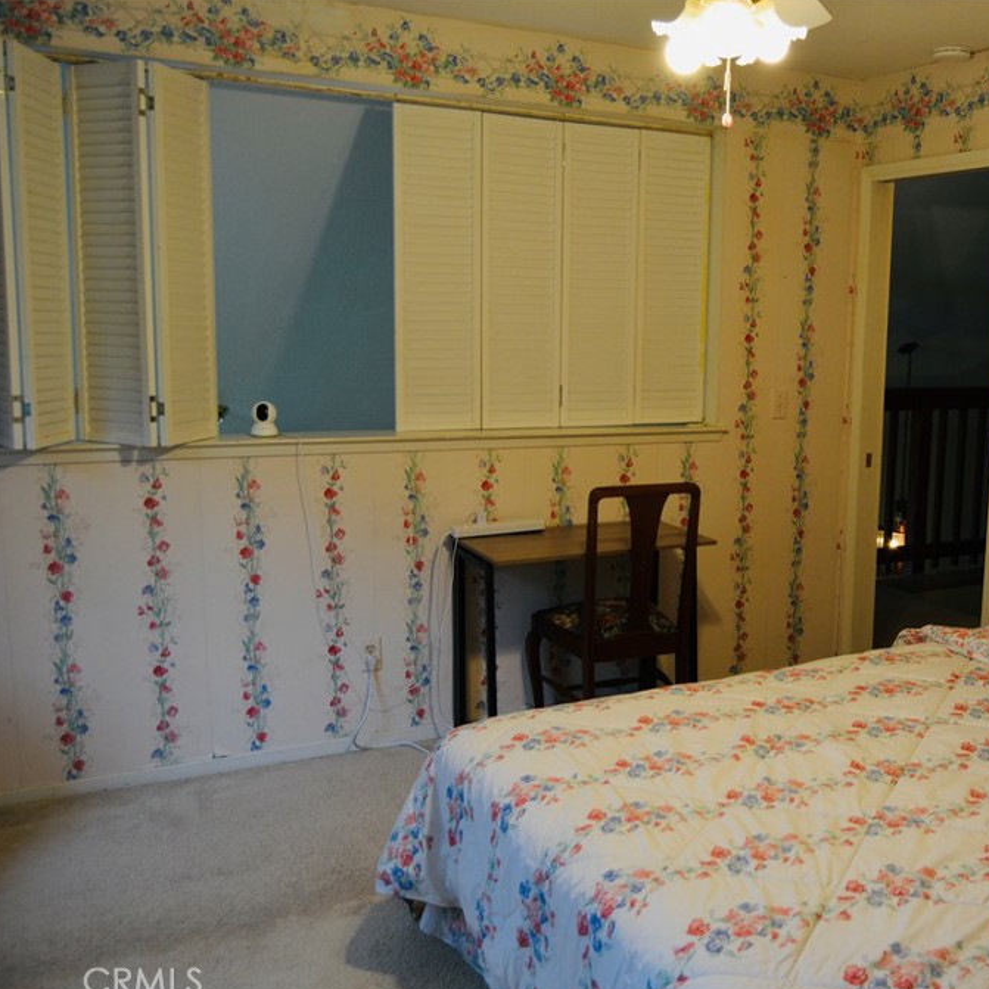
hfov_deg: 45.8
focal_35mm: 35
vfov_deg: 47.2
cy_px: 499
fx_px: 1131
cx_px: 722
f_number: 4
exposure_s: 1/60
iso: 500
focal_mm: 18
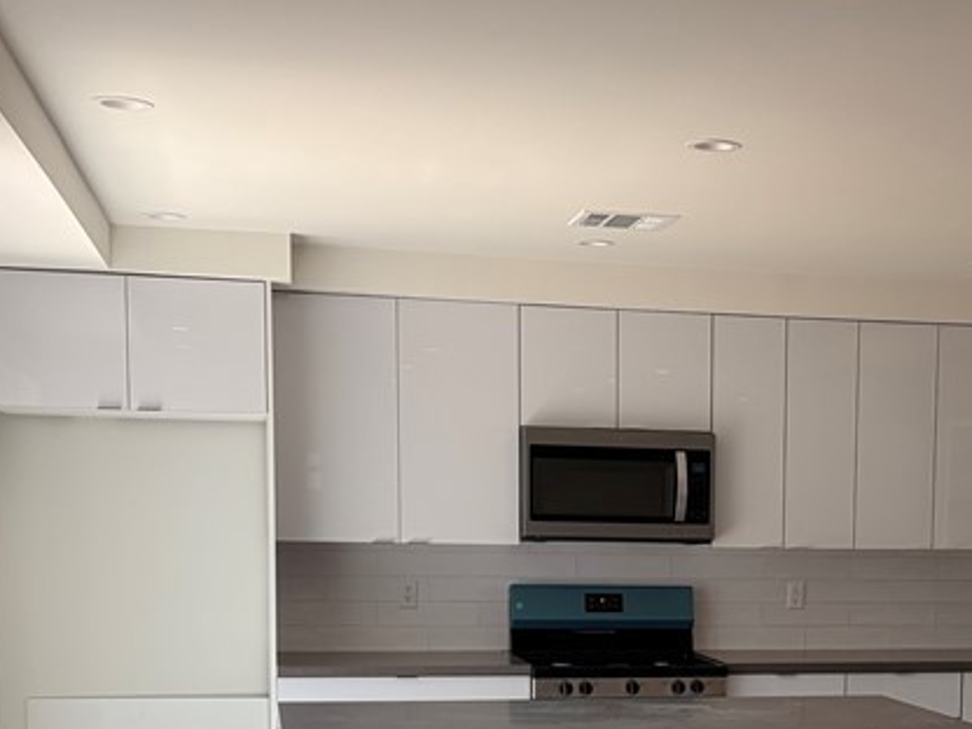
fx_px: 1797
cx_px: 752
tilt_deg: -5.7
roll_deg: -0.3
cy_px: 706
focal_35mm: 64
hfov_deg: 29.7
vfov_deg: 22.2
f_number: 1.6
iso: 64
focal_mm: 5.96
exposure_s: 1/375
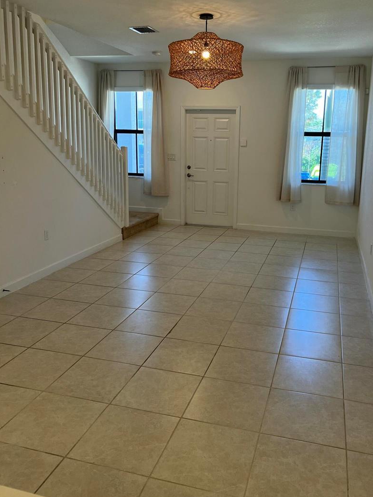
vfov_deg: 59.8
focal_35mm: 30
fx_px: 431
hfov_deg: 46.7
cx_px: 214
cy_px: 217
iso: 80
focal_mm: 5.7
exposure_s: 1/120
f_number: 1.5
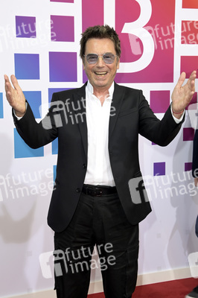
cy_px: 149
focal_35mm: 52
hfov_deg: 25.9
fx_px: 430
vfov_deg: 38.2
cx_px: 99
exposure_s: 1/160
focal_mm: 52
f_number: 7.1
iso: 500
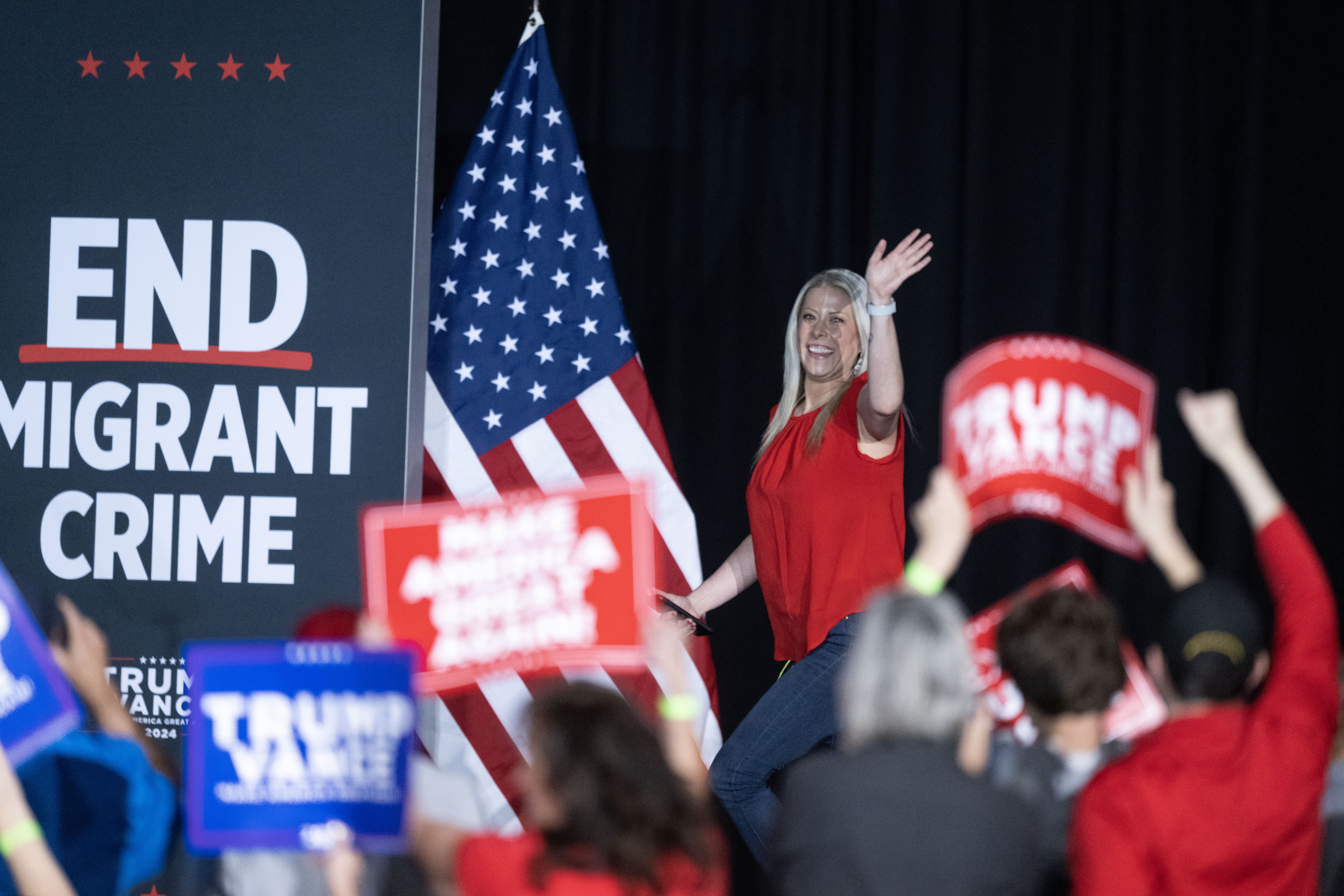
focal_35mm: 400
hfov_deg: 5.2
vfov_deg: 3.4
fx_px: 14932
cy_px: 448
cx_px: 672
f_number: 2.8
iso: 3200
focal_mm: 400
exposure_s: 1/2000
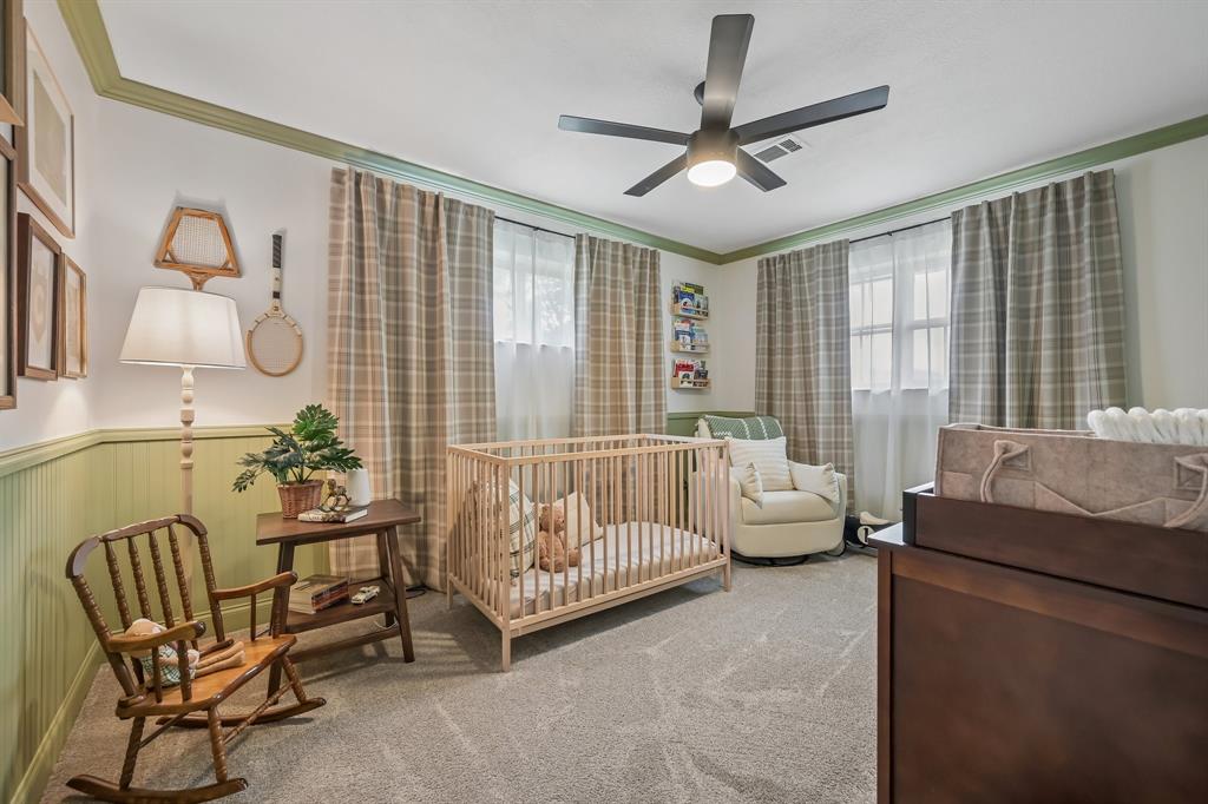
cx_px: 604
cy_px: 402
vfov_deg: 81.2
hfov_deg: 104.3
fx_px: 470
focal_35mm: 14
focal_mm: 14
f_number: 9
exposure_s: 1/5
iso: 250
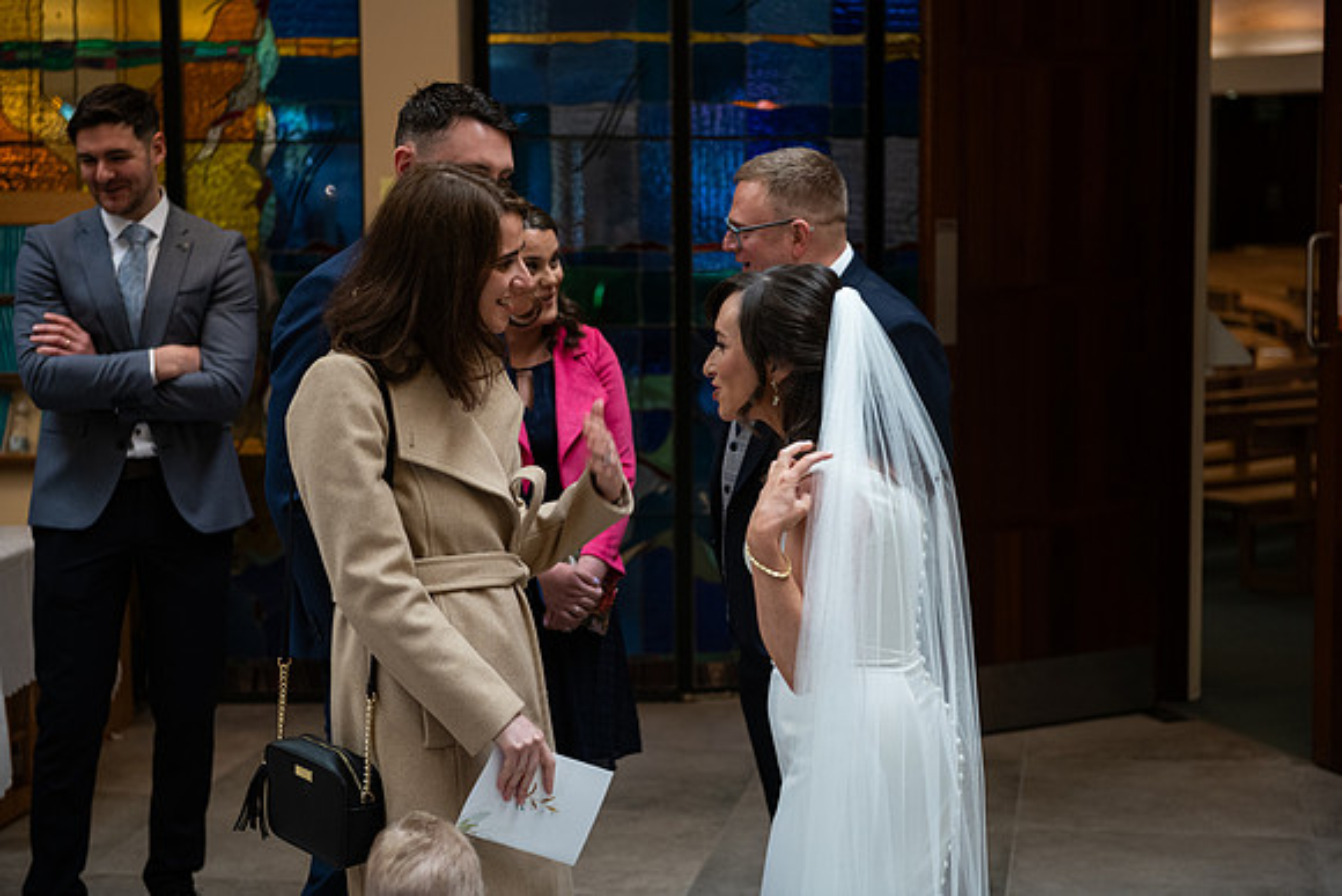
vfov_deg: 21.9
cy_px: 448
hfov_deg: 32.4
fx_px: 2312
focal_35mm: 62
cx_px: 671
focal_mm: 62
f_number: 3.5
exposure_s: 1/160
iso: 800
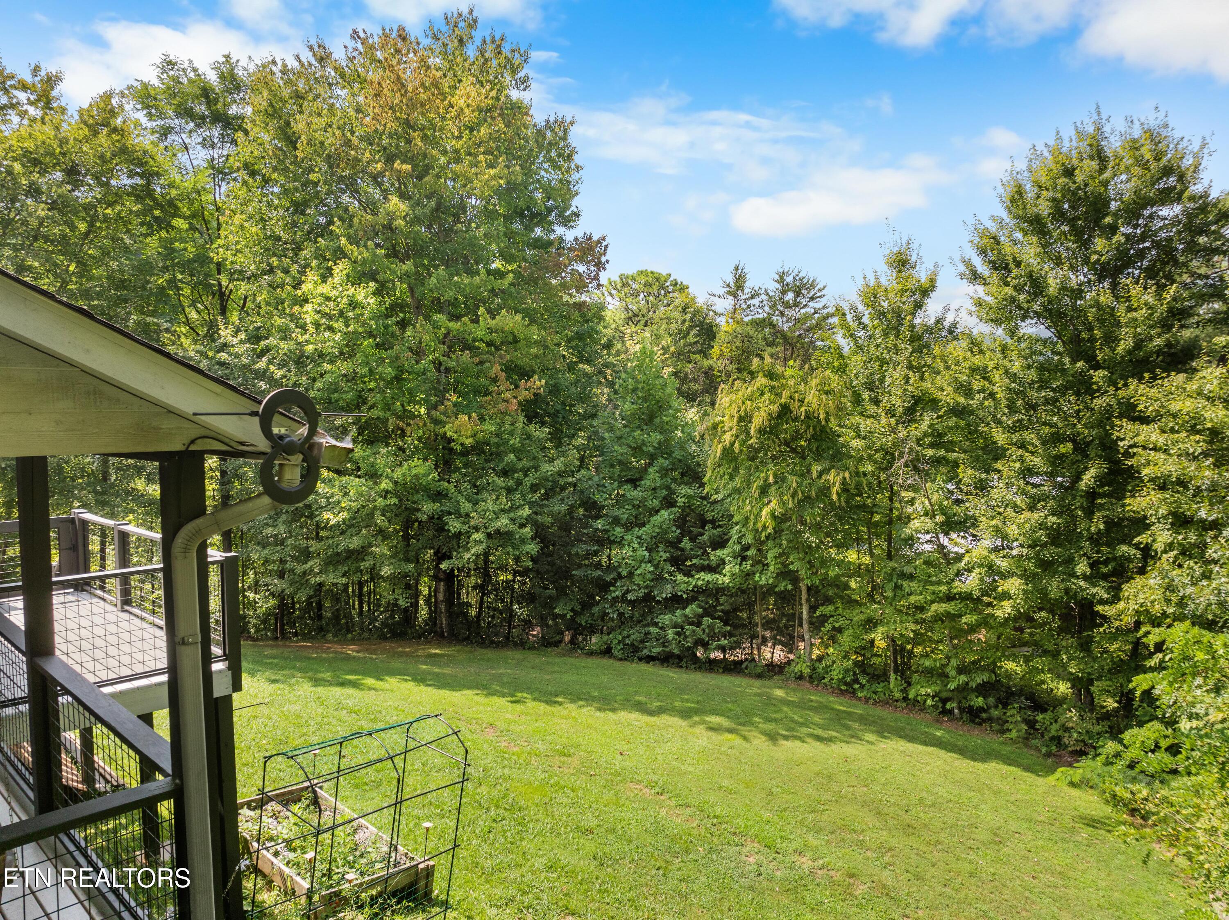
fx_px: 852
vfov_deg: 56.8
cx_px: 614
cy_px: 460
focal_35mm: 24
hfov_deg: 71.6
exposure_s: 1/60
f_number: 2.8
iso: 170
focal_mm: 12.29
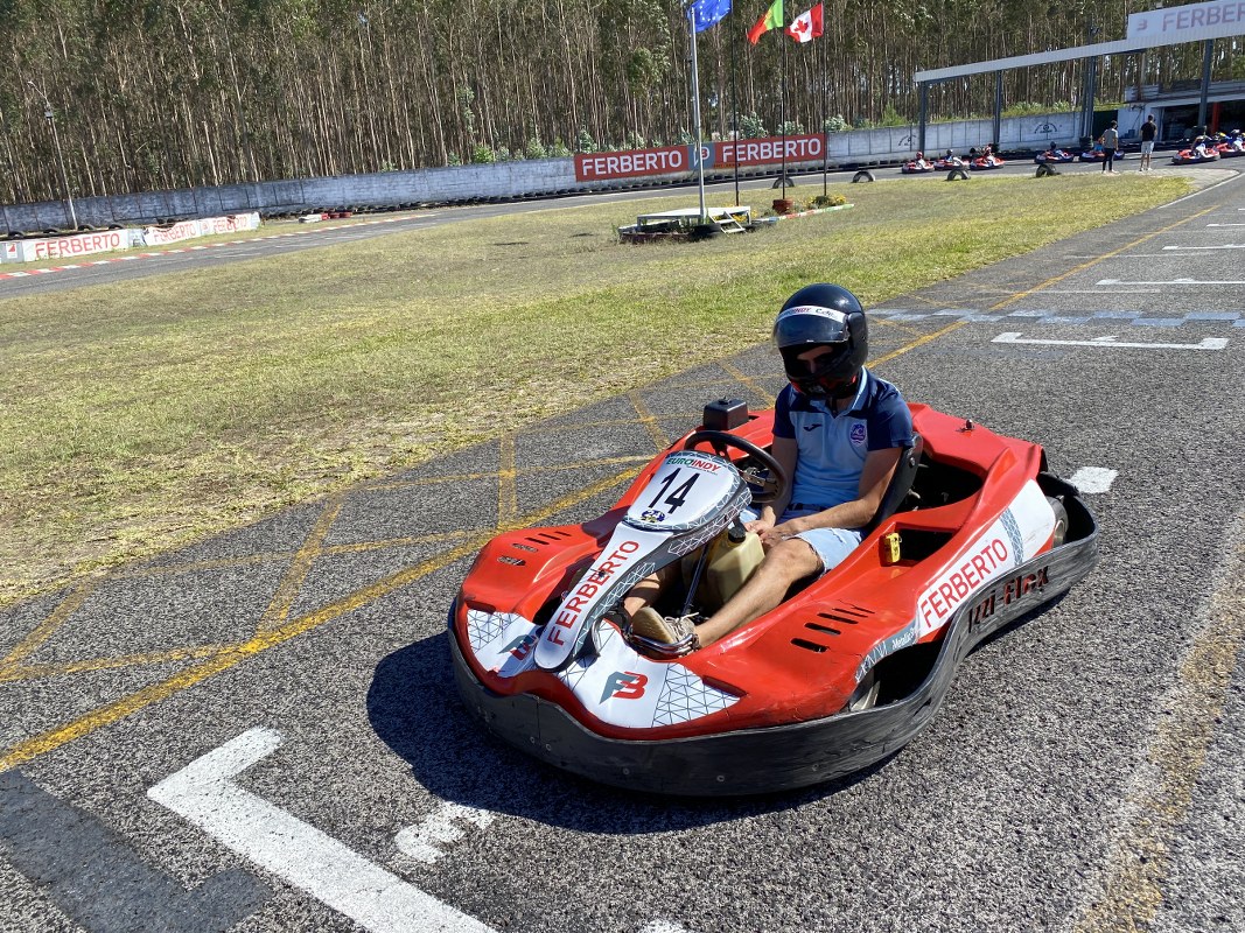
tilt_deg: -17.3
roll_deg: +1.8
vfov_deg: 53.1
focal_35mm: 26
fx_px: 935
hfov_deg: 67.3
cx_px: 622
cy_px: 466
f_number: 1.8
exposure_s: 1/2141
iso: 32
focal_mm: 4.25
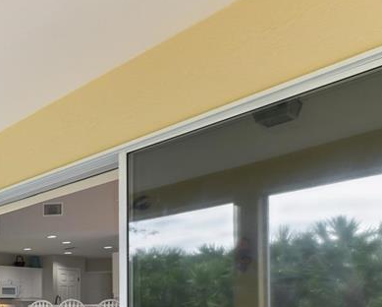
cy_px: 315
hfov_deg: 37.4
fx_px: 419
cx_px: -75
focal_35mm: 37
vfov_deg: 35.8
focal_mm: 15
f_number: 8
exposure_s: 1/50
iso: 400
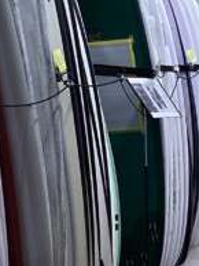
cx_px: 406
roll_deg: -1.3
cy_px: 306
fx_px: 983
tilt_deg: -14.6
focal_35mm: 128
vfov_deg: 15.0
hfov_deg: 10.5
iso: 64
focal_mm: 3.3
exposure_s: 1/50
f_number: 2.4
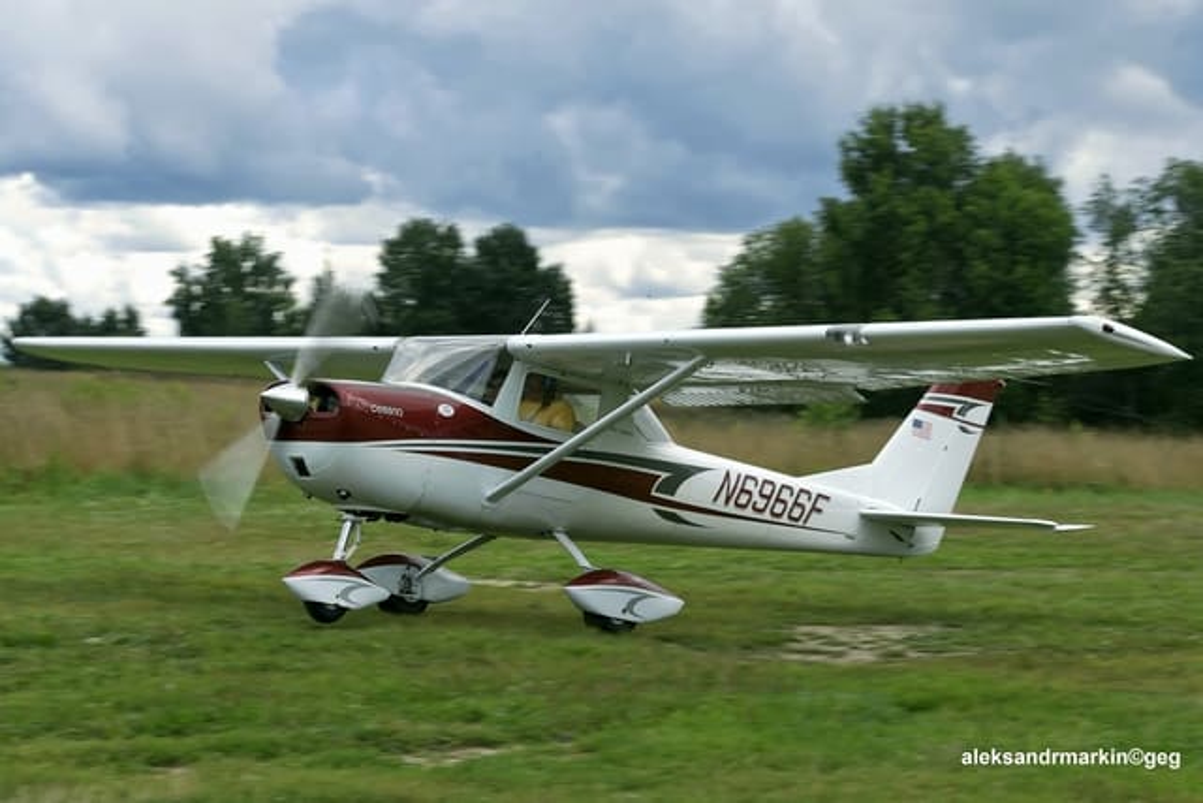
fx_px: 2841
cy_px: 402
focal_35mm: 85
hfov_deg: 23.9
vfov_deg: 16.1
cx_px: 602
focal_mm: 85
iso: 800
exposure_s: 1/320
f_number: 13
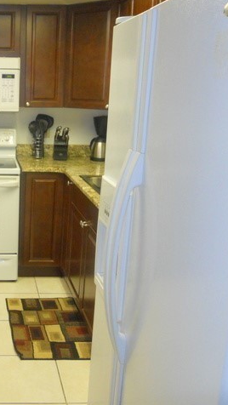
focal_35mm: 41
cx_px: -9
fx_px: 440
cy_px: 202
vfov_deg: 49.4
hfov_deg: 27.1
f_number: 2.7
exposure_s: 1/40
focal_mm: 5
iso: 400
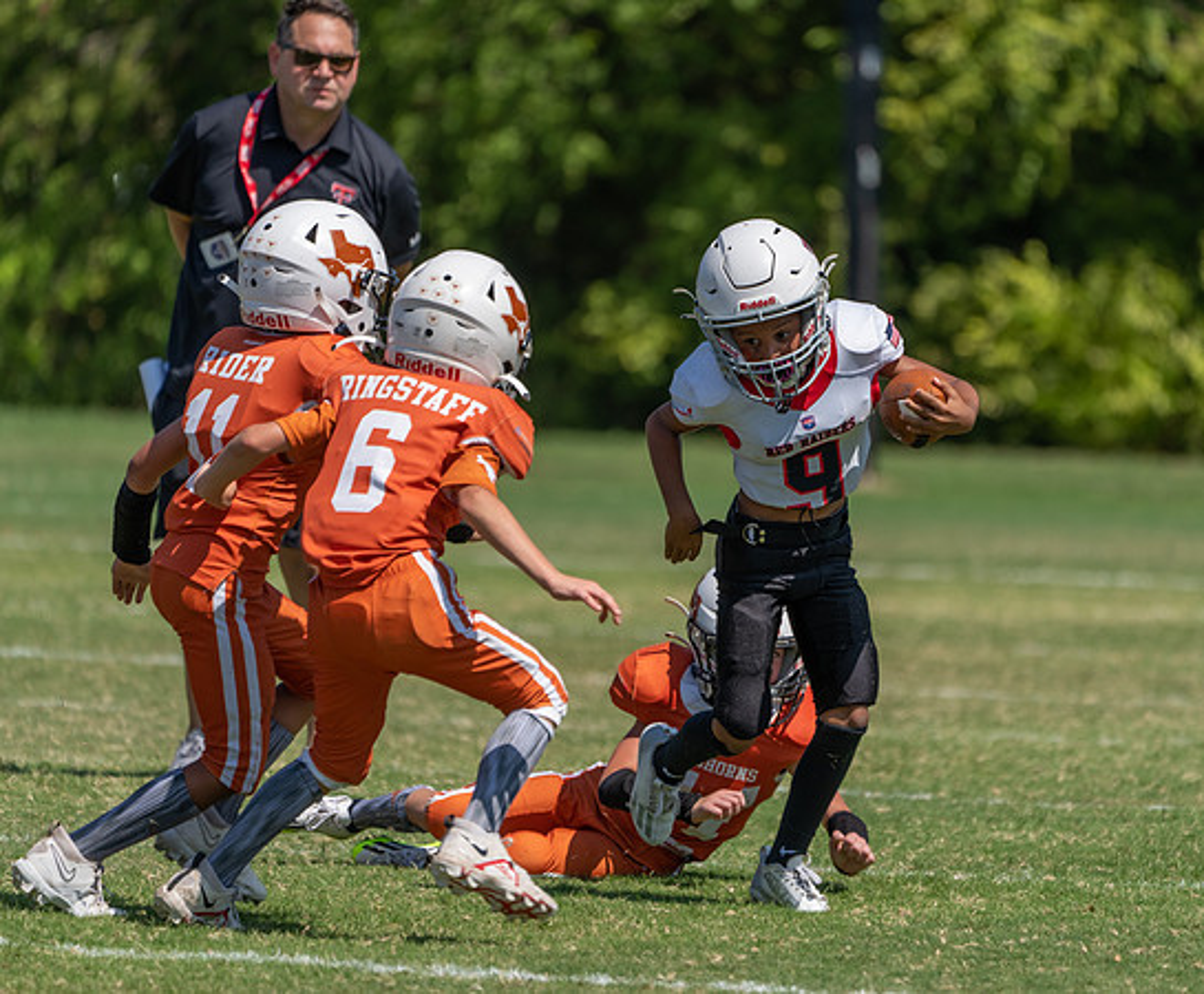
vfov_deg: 3.4
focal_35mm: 459
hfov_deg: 4.2
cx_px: 746
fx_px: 16571
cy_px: 497
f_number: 5.6
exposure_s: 1/1000
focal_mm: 400
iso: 160
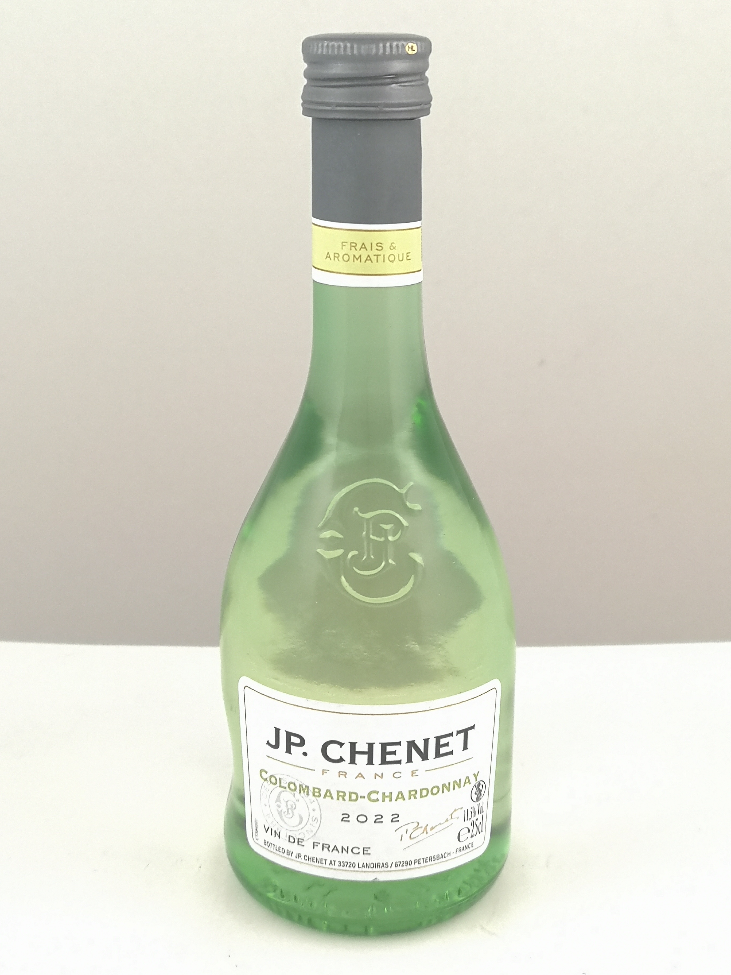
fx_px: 1323
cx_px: 366
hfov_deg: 30.9
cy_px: 488
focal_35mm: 47
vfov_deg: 40.4
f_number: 1.8
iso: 50
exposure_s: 1/30
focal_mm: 5.58
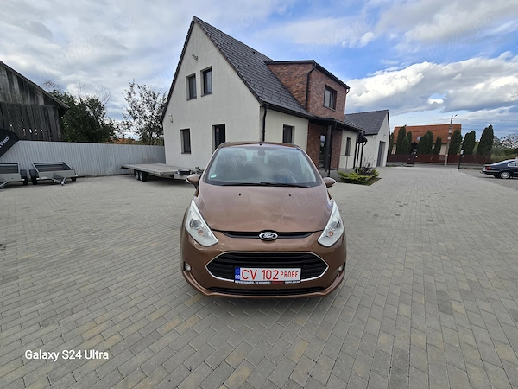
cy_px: 194
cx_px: 259
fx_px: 195
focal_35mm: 13
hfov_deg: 106.2
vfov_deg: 89.9
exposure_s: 1/1129
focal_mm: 2.2
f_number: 2.2
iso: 50
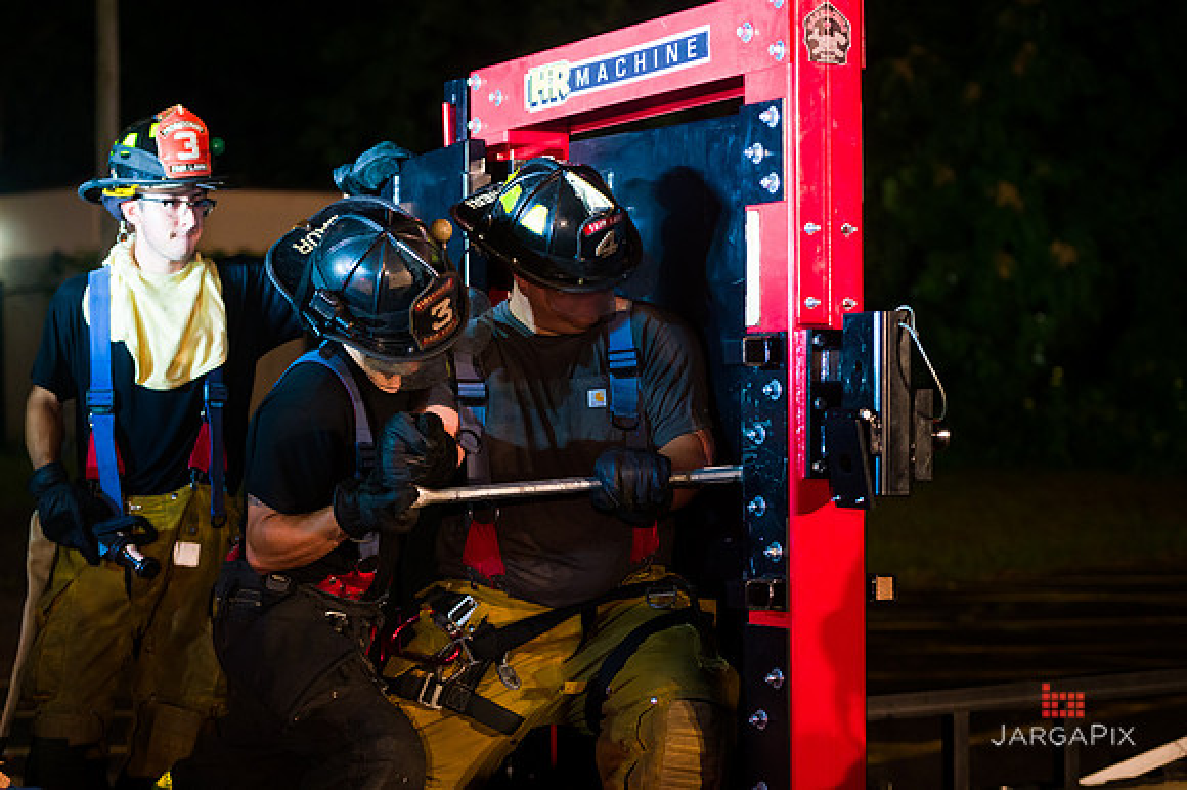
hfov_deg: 26.0
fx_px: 2570
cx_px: 594
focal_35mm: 78
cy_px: 395
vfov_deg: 17.5
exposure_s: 1/125
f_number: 3.2
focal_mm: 78
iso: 3200
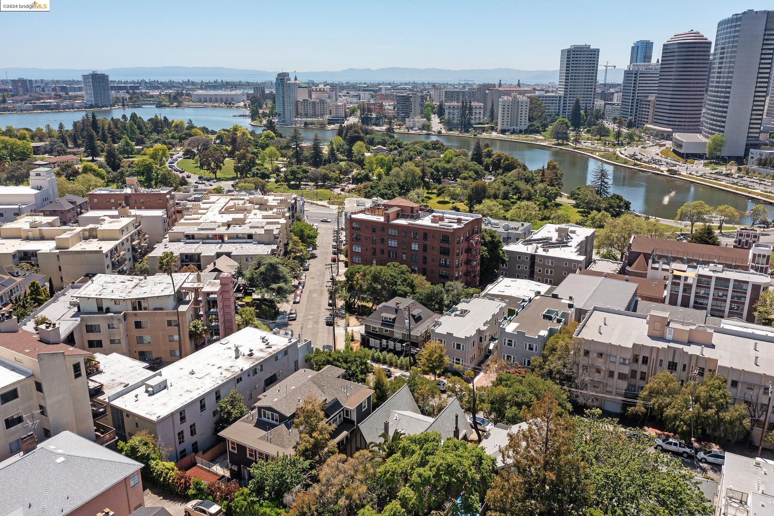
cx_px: 387
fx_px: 602
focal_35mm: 28
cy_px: 258
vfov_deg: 46.4
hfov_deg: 65.5
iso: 100
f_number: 5.6
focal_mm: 10.26
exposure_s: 1/500
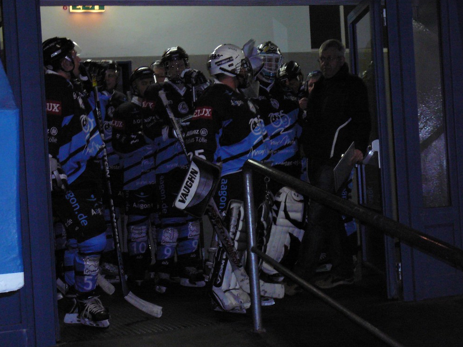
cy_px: 172
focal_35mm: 72
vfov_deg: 20.4
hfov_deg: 27.0
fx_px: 963
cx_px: 233
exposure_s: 1/30
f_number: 3.7
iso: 400
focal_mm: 10.5
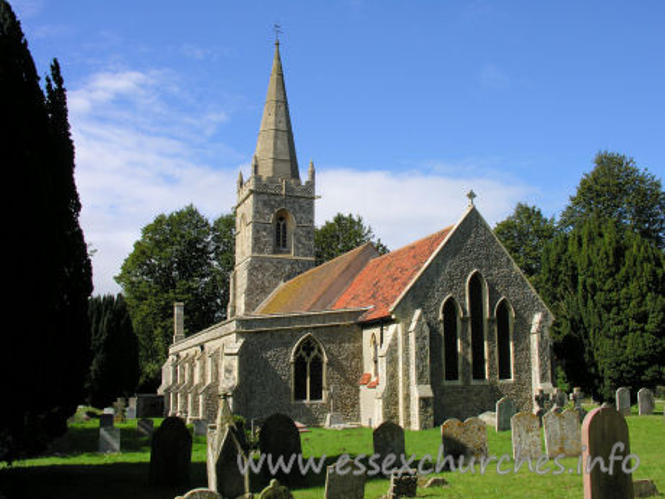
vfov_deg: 40.7
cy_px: 250
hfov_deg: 52.6
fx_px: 672
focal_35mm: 35
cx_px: 332
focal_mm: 8.9
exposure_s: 1/196
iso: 50
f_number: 6.3
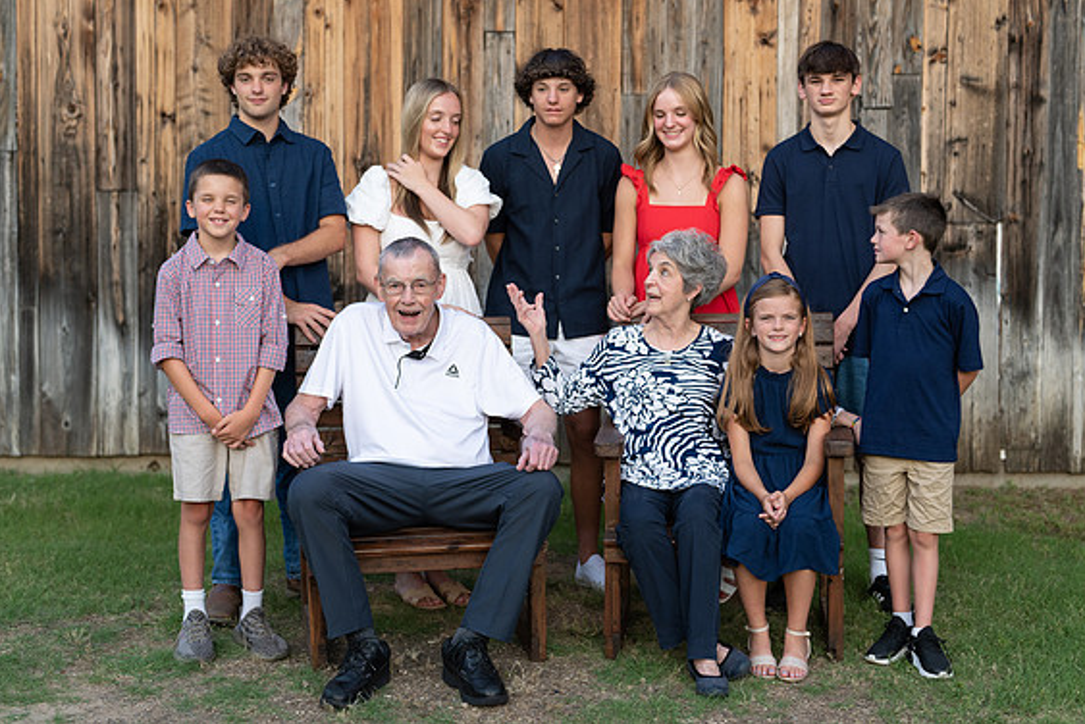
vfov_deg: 24.2
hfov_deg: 35.6
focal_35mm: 56
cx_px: 561
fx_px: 1689
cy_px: 347
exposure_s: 1/800
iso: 200
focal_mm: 50
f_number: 2.2
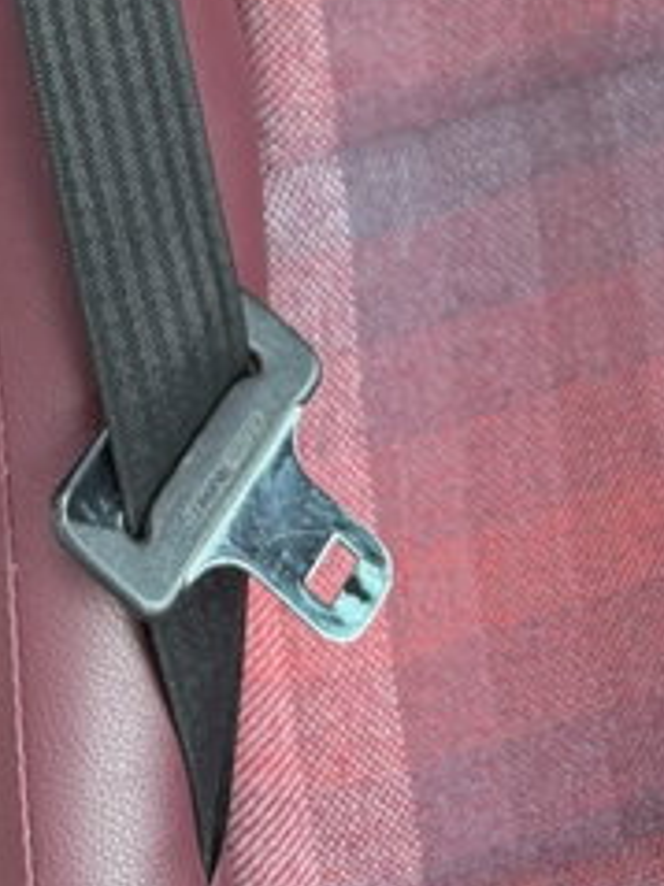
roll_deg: -1.1
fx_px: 2637
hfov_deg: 13.9
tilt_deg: -32.7
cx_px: -152
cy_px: -890
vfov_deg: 15.3
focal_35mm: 103
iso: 100
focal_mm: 6.76
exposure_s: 1/121
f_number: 1.78
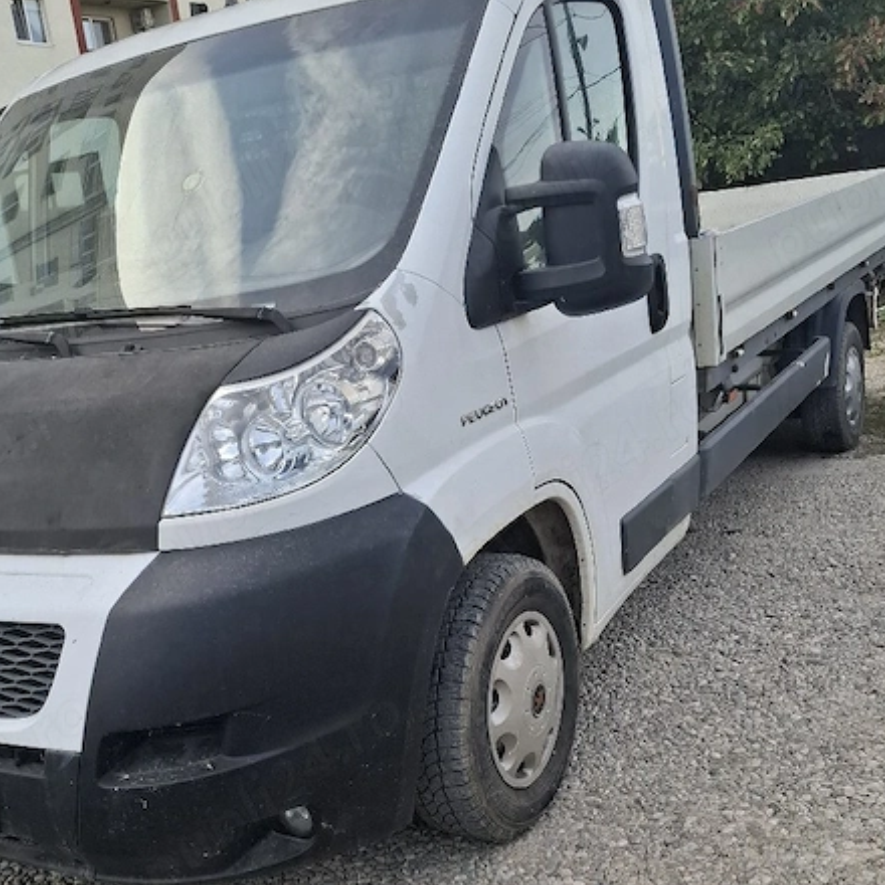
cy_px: 529
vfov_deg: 44.7
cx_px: 352
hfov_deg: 44.7
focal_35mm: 37
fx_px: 1070
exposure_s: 1/625
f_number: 1.8
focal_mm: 5.54
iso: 50
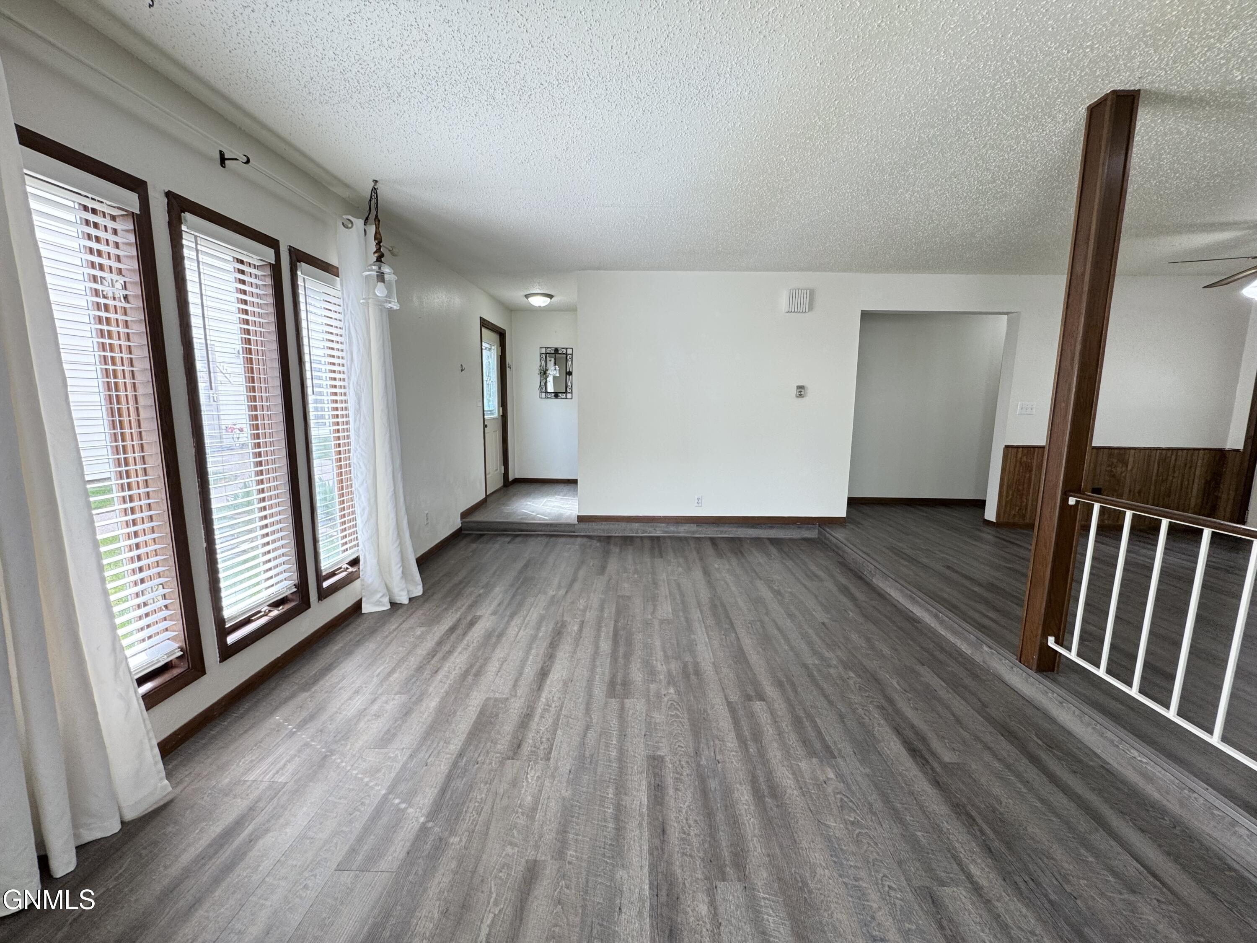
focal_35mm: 14
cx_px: 628
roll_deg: -0.5
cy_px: 472
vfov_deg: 85.7
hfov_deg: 102.1
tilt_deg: -8.0
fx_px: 508
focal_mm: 2.22
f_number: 2.2
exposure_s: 1/120
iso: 80
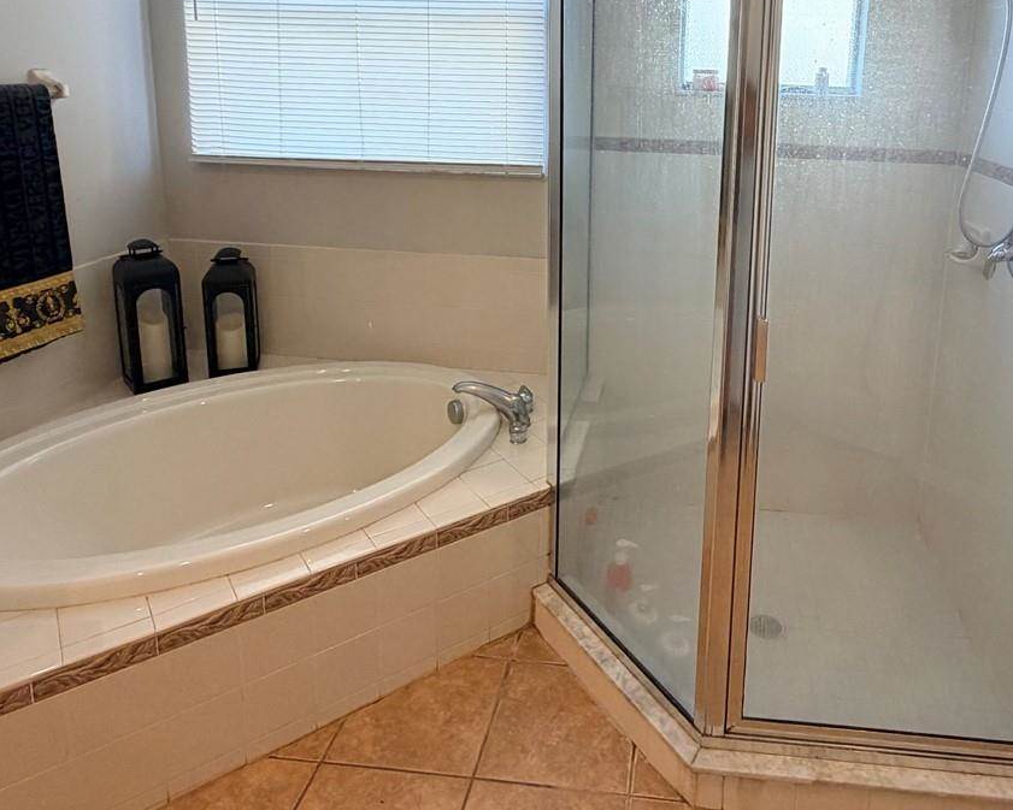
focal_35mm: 26
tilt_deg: -10.4
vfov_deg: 52.5
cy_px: 203
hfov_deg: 65.0
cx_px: 635
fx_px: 780
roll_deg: -1.3
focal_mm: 2.22
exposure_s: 1/120
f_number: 2.2
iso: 160
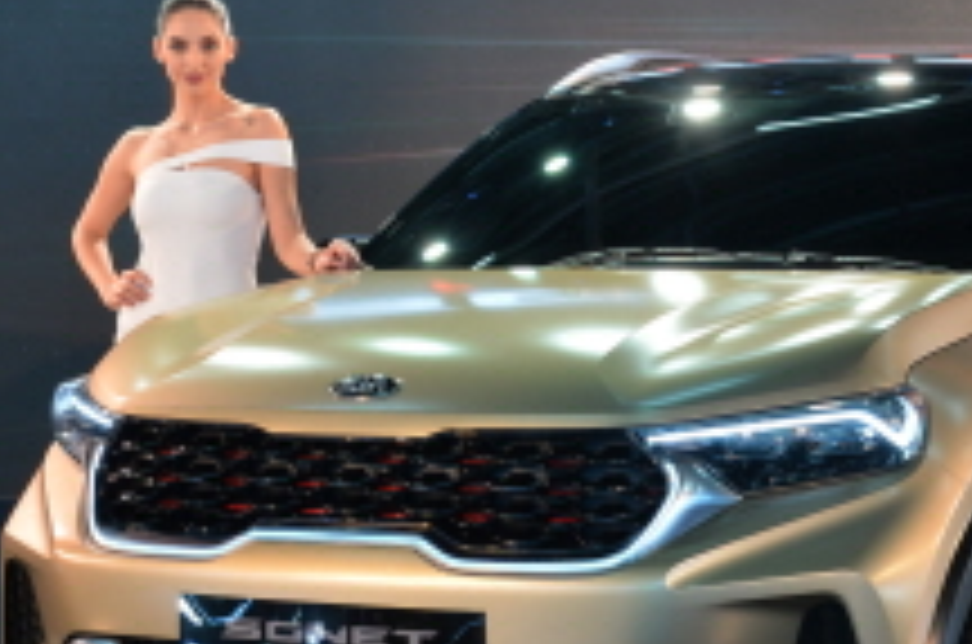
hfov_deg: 22.6
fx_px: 2398
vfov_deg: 15.3
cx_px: 783
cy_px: 331
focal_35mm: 89
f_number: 9
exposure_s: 1/5
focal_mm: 40
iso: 400
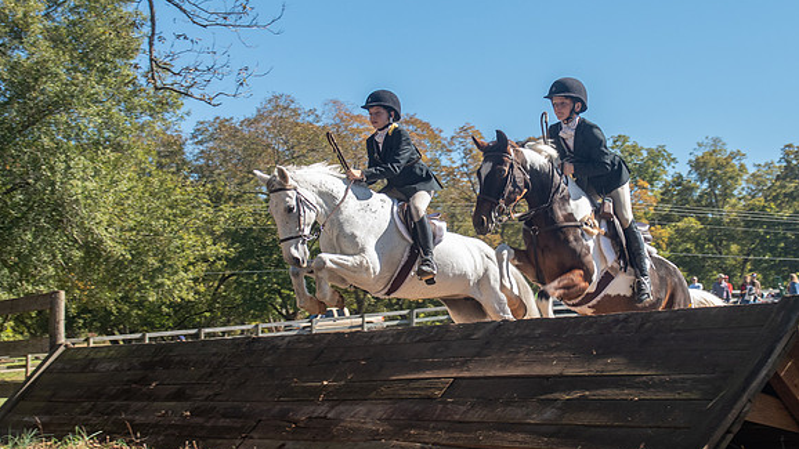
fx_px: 1356
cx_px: 459
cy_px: 234
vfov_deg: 18.8
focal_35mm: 64
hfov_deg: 32.8
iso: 400
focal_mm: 32
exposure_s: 1/320
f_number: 4
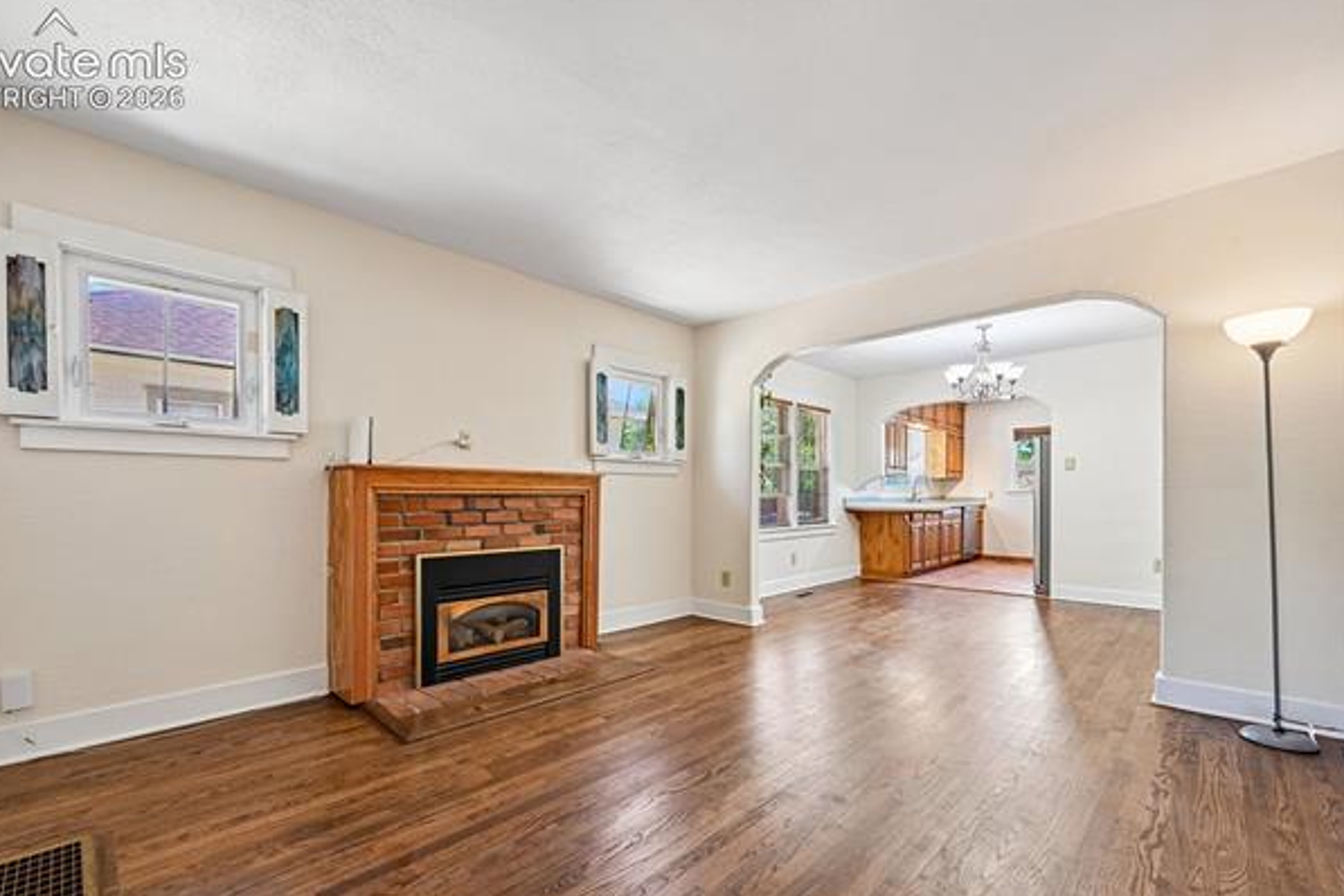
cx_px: 633
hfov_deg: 100.3
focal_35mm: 15
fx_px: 560
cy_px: 464
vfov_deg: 77.3
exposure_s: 1/15
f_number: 10
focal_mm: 14
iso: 360
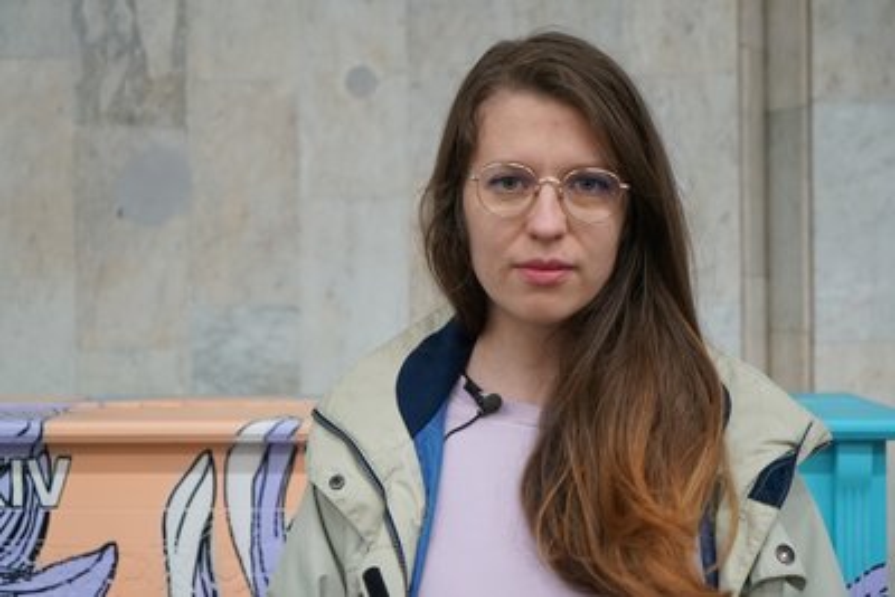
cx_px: 448
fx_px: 1318
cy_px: 298
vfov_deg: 25.5
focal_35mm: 53
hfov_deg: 37.5
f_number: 4
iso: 3200
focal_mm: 53
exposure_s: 1/160
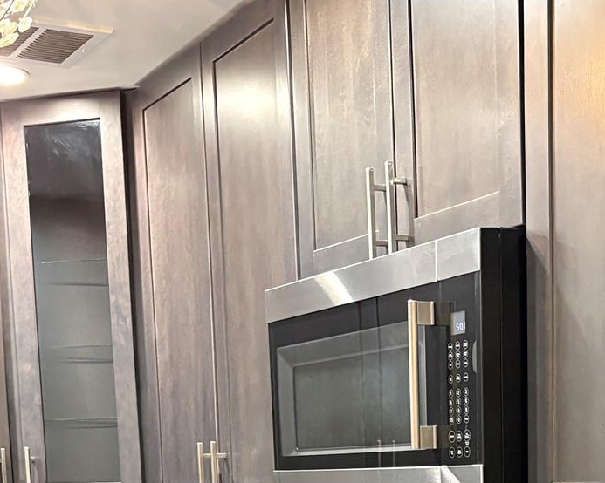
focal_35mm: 75
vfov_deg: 18.7
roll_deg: +1.4
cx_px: 354
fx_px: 1343
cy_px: 661
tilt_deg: -6.7
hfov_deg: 25.4
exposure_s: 1/40
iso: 400
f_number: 1.6
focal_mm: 5.96
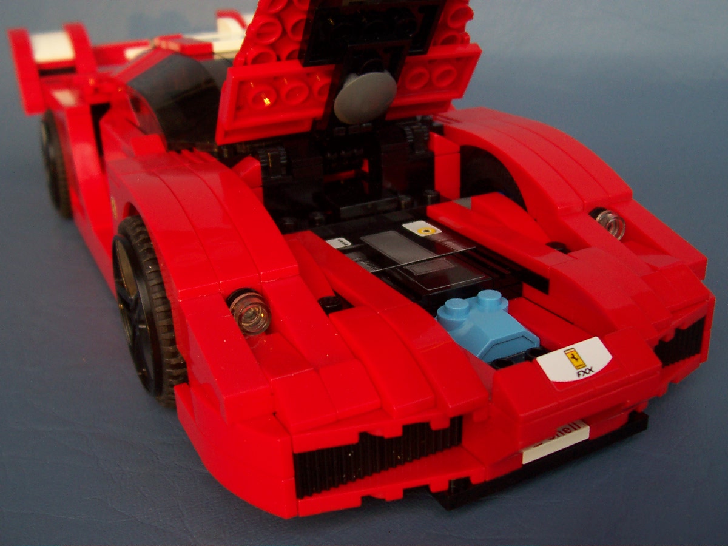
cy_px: 273
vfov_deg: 38.7
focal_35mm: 37
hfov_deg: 50.1
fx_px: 778
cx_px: 364
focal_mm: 5.6
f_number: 2.8
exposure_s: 1/45
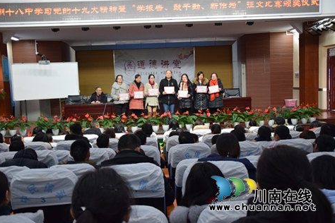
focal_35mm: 40
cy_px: 110
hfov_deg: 49.0
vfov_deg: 33.8
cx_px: 162
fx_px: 368
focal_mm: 25
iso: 1250
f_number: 4
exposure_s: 1/60
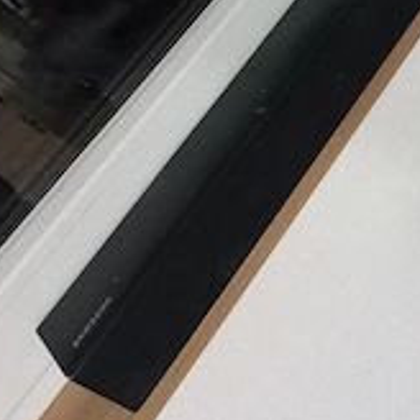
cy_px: 49
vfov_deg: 30.4
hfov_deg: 30.7
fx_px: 741
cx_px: 346
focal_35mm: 54
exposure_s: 1/25
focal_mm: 4.6
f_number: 1.8
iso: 1000
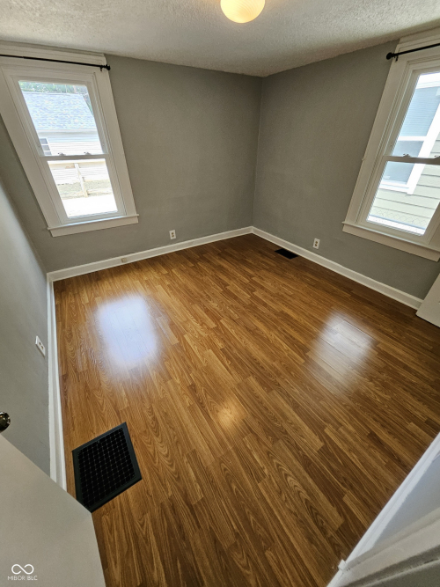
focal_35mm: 13
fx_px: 220
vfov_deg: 106.2
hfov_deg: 89.9
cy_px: 294
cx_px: 220
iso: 200
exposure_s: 1/60
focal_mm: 1.74
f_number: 2.2
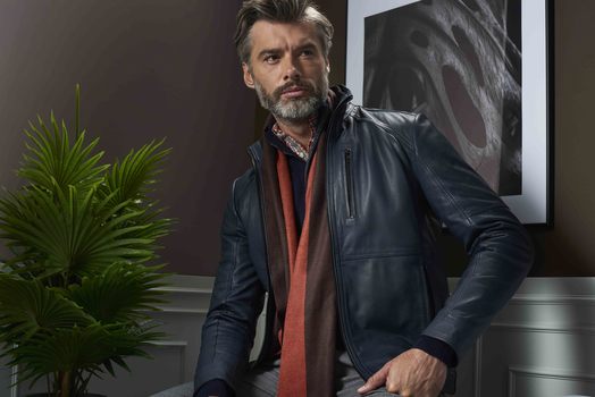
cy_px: 198
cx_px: 298
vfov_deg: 27.0
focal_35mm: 50
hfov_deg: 39.6
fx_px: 827
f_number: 10
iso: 160
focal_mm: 50
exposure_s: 1/160
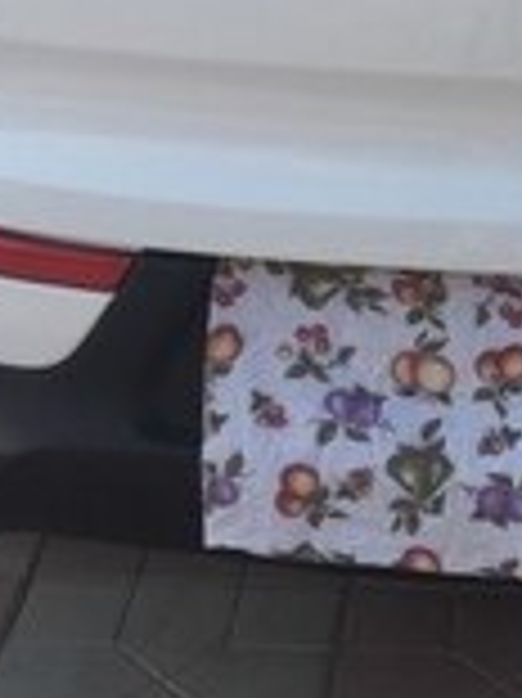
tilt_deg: -10.8
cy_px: -230
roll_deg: -2.3
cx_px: 554
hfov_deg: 15.5
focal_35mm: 93
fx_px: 1872
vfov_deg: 19.4
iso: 32
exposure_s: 1/1130
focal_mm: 4.15
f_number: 2.2
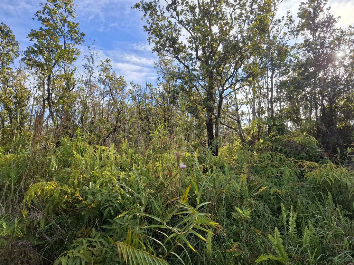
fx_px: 235
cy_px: 132
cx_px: 177
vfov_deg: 58.9
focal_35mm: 23
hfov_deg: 73.9
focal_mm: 5.54
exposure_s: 1/1259
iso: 50
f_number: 1.8
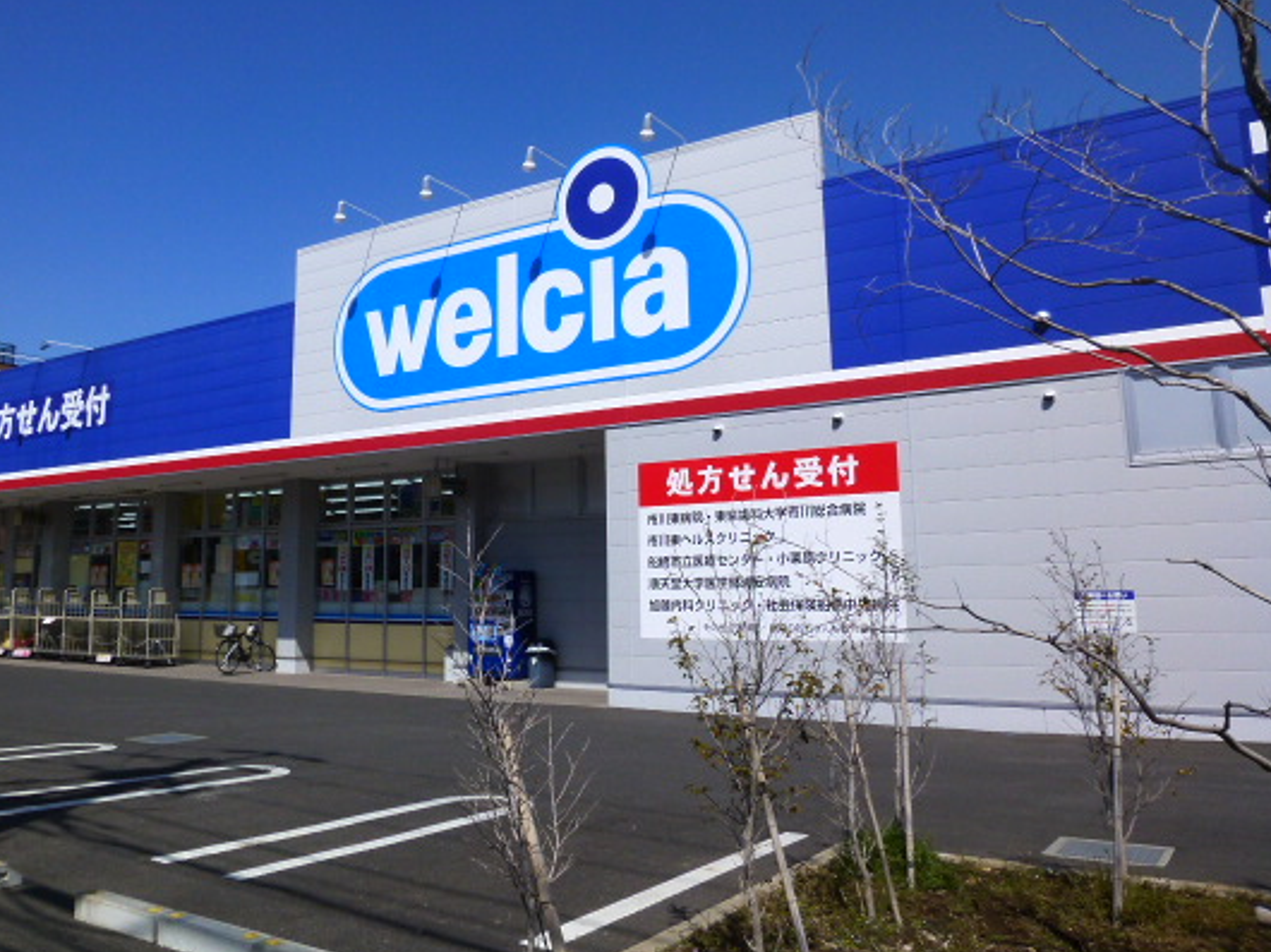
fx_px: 1064
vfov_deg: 48.1
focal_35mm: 29
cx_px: 508
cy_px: 410
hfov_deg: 61.2
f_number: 5.6
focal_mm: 4.3
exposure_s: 1/640
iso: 100
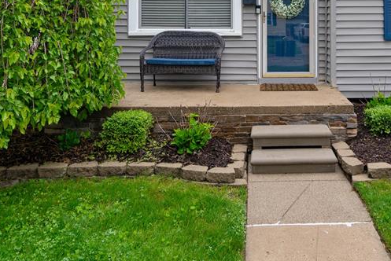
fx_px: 380
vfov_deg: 34.2
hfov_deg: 52.7
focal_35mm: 35
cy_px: -5
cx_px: 278
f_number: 5.6
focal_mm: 17
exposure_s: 1/160
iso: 400
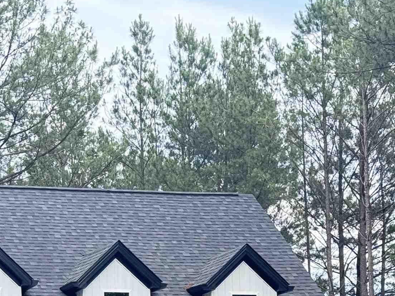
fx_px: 1529
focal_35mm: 134
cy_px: 392
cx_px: -12
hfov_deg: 14.5
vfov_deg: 10.8
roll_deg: +0.7
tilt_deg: +4.2
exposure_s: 1/463
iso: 100
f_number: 1.78
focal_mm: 6.76
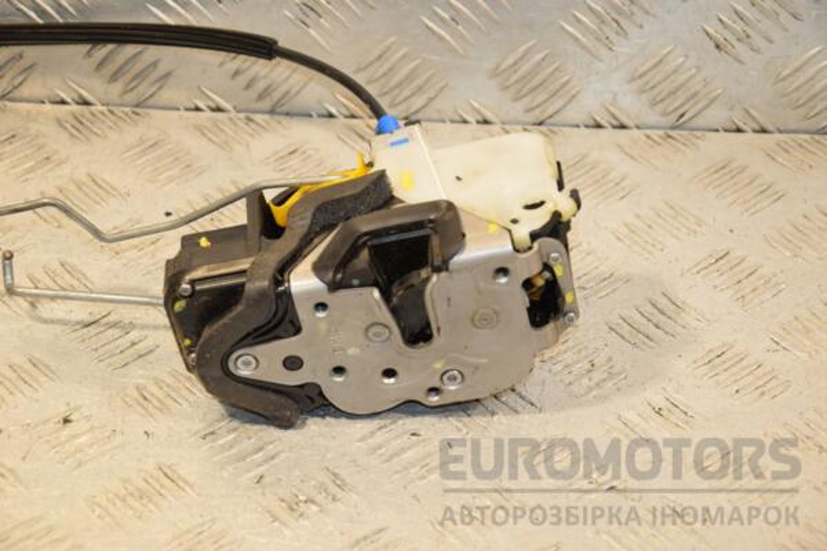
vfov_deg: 13.0
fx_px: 2412
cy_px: 276
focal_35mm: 105
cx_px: 414
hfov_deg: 19.5
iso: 800
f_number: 6.3
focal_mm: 70
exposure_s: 1/200
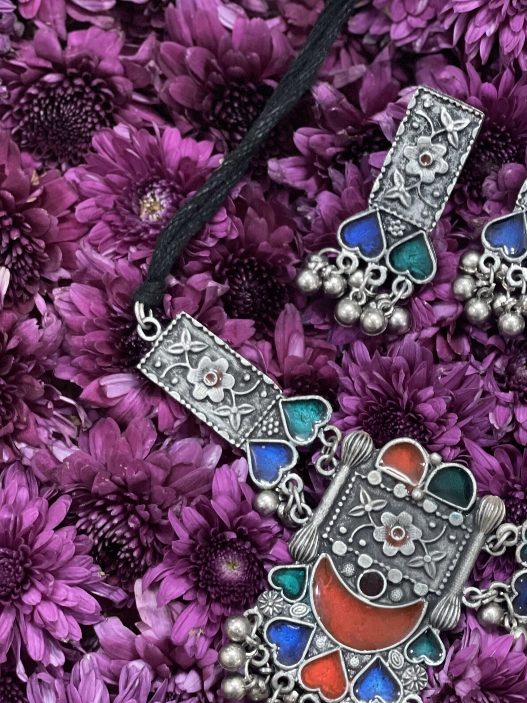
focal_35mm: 103
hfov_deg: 14.3
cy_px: 433
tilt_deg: -77.6
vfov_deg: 19.1
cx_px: 396
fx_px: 2091
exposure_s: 1/14
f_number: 2.2
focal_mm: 7.5
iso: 400
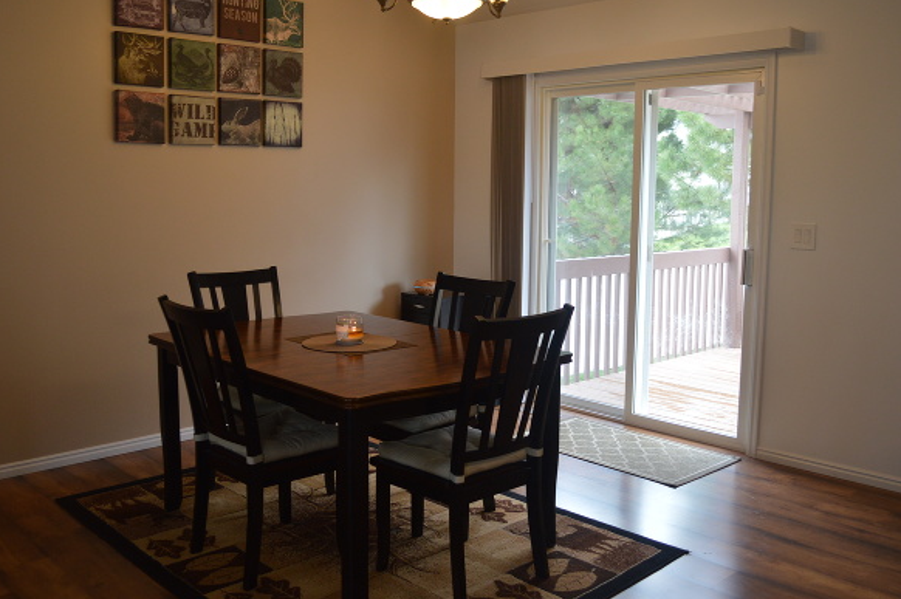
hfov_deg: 57.2
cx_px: 432
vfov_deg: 39.9
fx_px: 825
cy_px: 285
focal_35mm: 33
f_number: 4.5
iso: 400
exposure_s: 1/80
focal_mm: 20
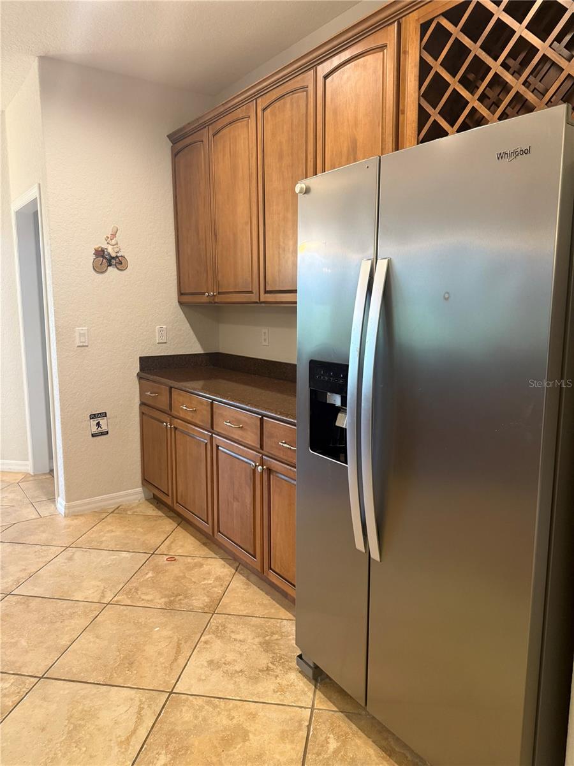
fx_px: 531
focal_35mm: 24
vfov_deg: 71.6
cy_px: 383
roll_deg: +0.0
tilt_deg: -6.4
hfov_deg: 56.8
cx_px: 287
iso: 320
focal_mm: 6.76
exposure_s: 1/60
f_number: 1.78
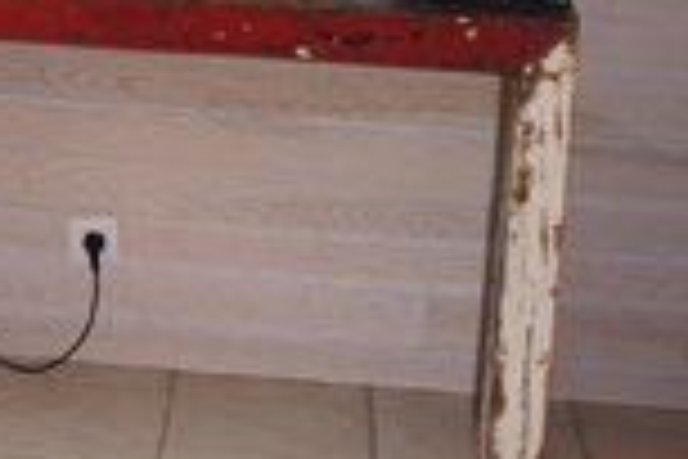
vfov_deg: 11.8
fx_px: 2159
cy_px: -128
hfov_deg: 16.9
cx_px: -243
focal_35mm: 113
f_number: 4.5
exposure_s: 1/80
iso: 200
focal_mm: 18
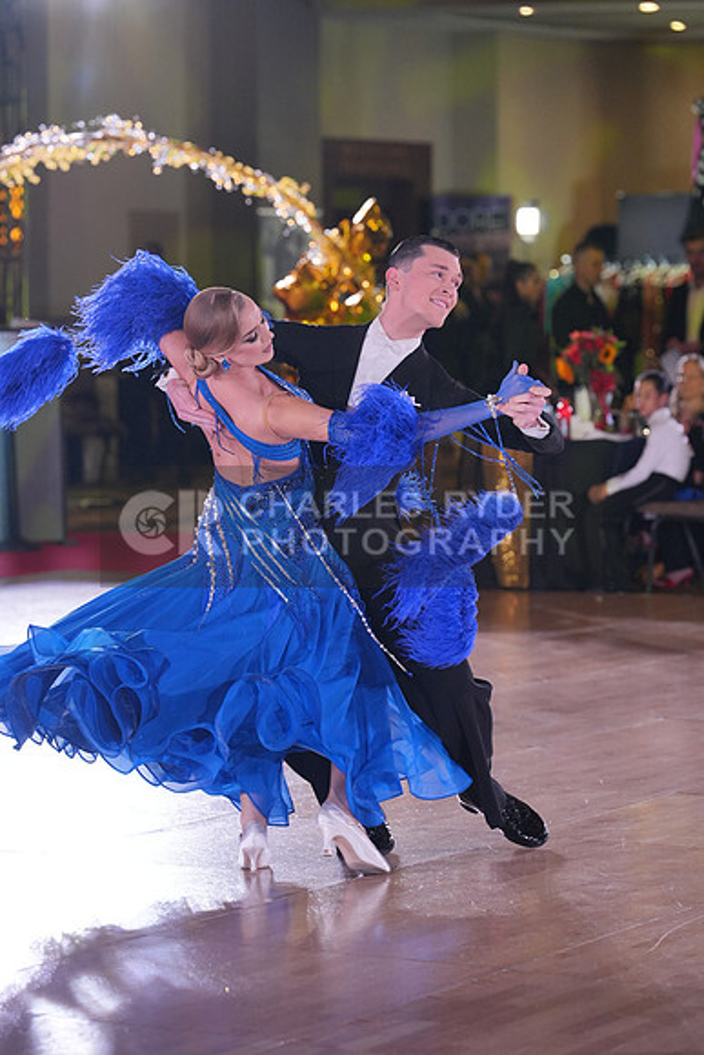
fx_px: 4192
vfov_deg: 14.3
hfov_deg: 9.6
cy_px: 528
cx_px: 352
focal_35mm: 143
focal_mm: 143
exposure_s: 1/500
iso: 2000
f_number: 4
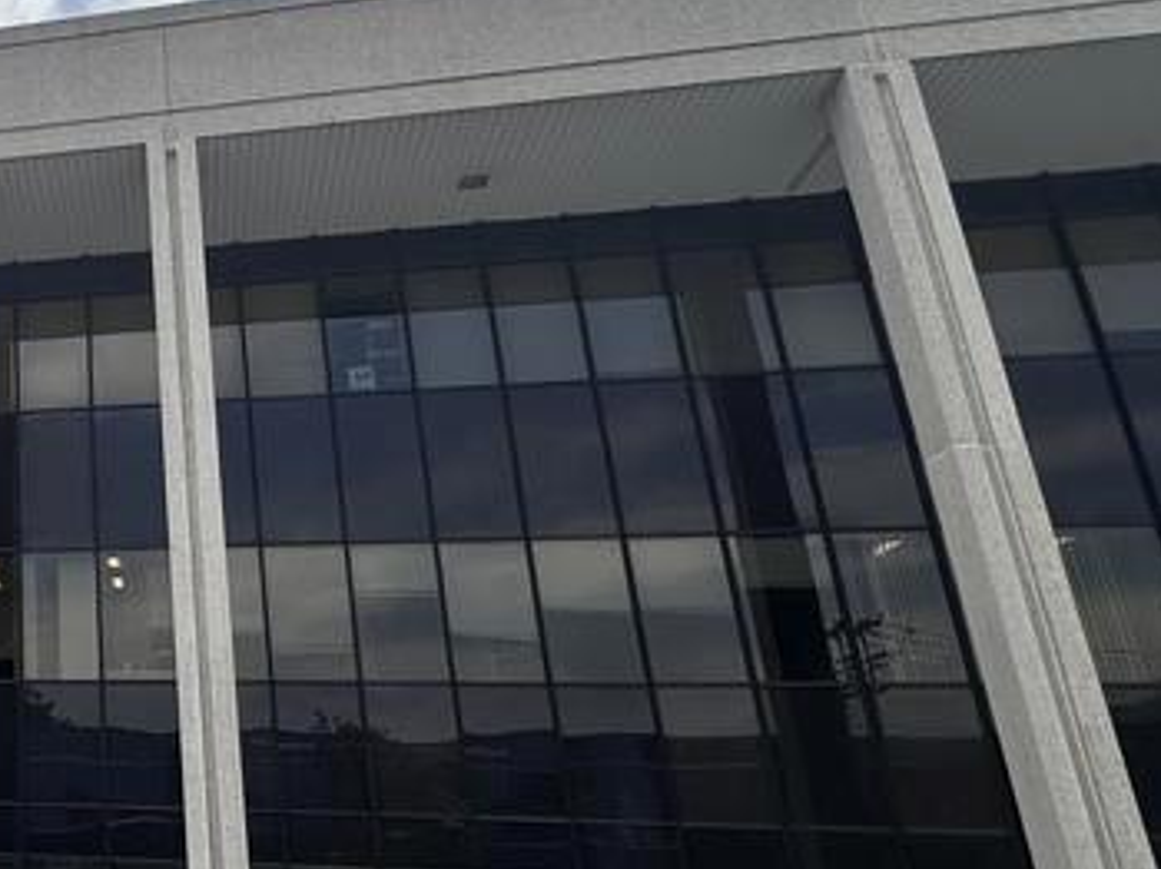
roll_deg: -3.0
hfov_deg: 35.4
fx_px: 1374
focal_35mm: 41
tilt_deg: +18.0
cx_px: -252
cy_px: 398
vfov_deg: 35.1
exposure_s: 1/3205
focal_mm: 2.22
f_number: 2.2
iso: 50
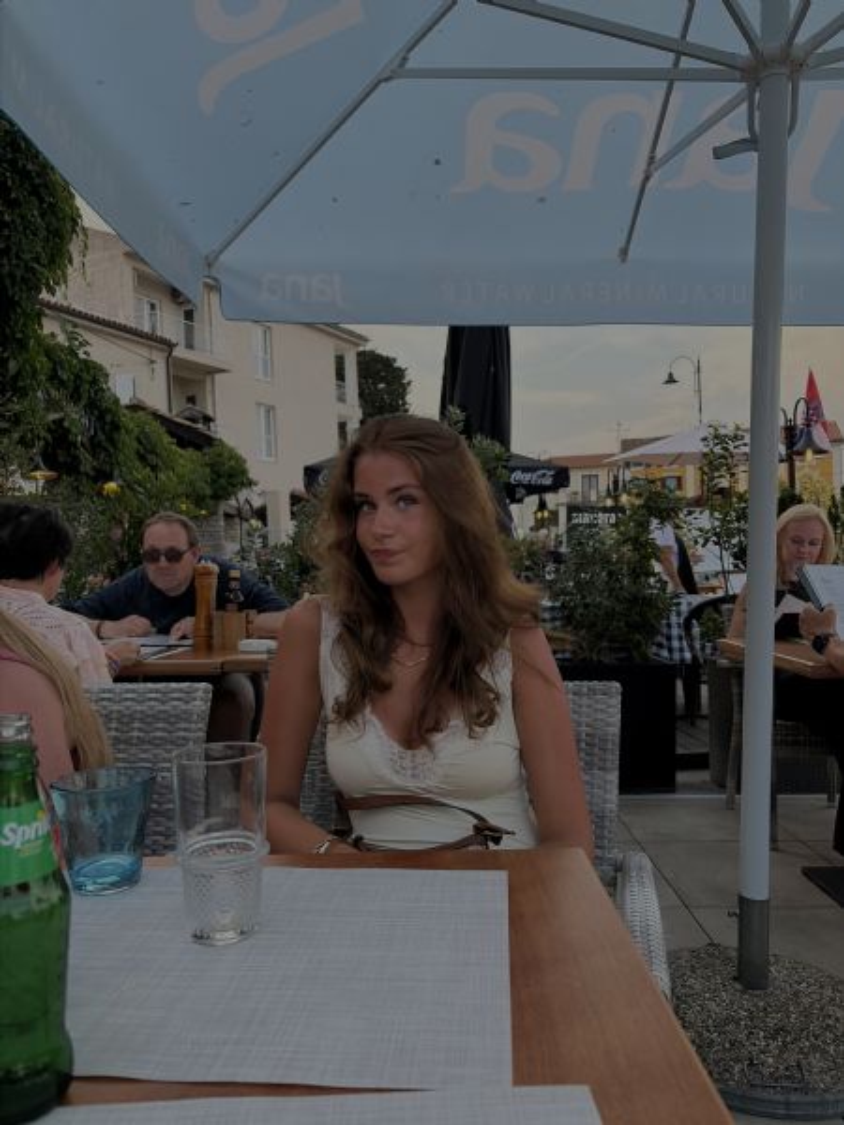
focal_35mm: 26
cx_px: 422
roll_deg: +1.7
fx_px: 845
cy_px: 562
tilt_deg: -1.1
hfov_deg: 53.1
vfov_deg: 67.3
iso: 250
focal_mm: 5.96
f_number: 1.6
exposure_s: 1/756
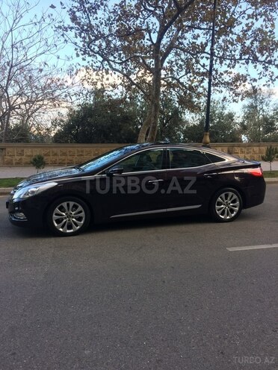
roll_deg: -0.5
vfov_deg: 61.7
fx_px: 311
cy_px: 185
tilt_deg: -9.6
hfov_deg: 48.2
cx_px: 139
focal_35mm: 29
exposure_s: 1/370
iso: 32
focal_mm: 4.15
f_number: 2.2
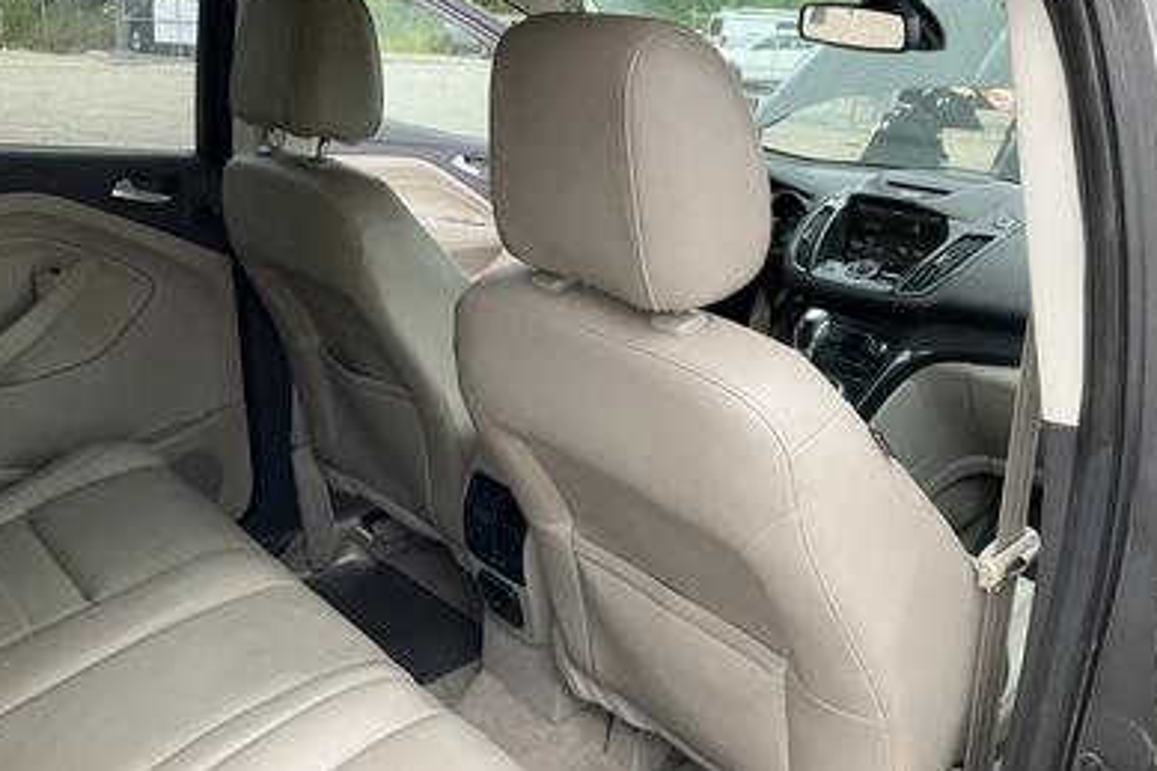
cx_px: 580
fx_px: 996
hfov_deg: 60.3
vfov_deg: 42.2
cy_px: 330
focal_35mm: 31
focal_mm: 3
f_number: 1.8
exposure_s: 1/133
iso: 16
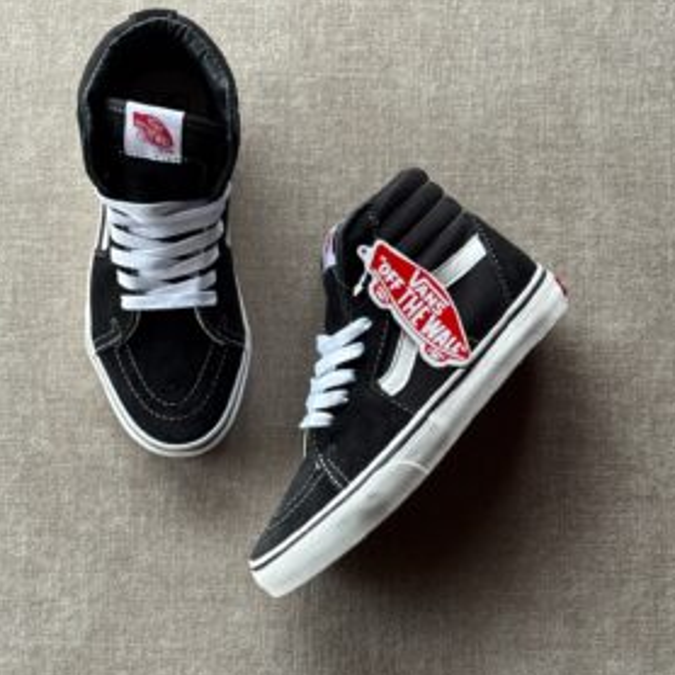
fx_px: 1346
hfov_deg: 28.2
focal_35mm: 61
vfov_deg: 28.2
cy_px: 359
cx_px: 318
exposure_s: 1/60
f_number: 1.78
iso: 125
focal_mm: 6.76
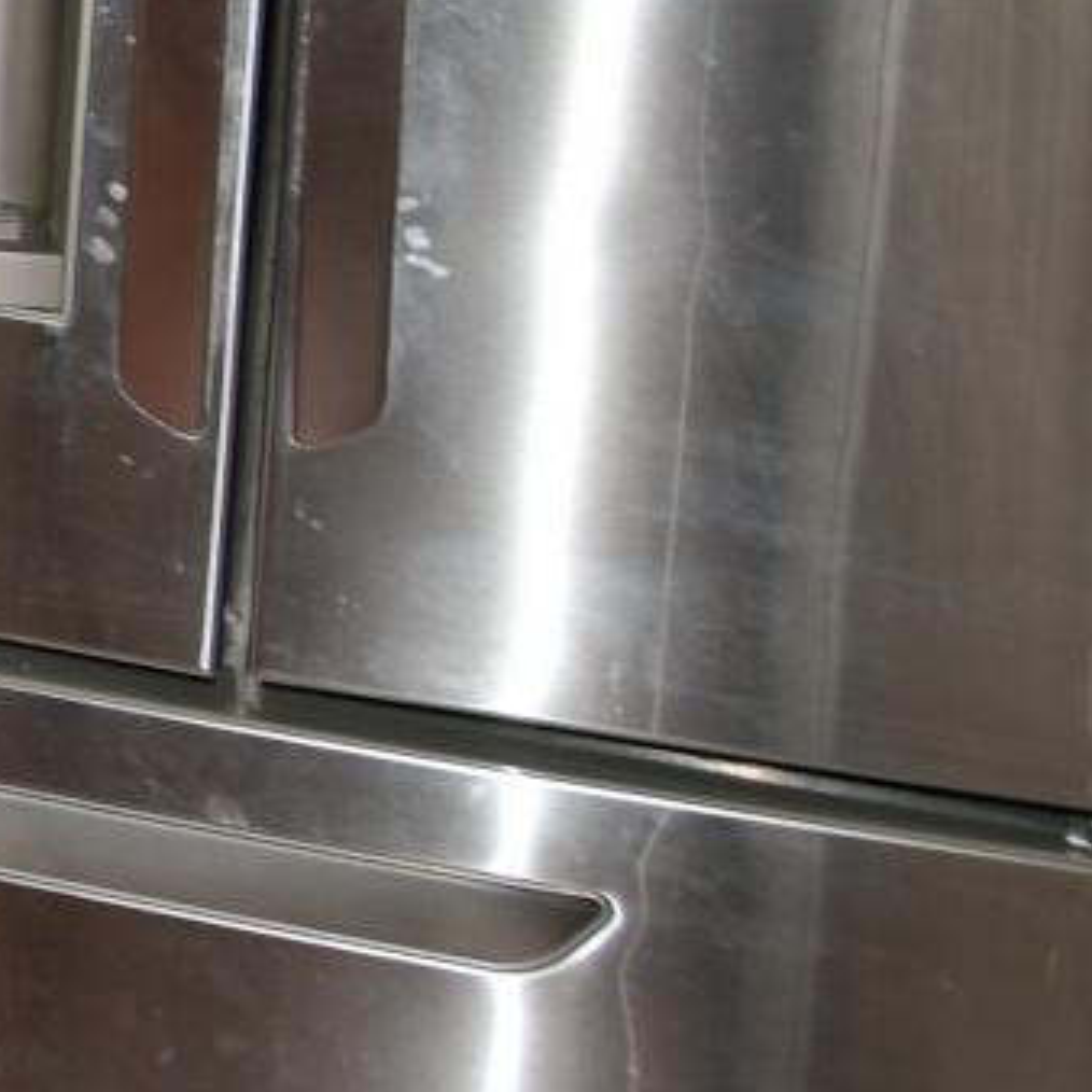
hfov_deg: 8.7
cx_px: -2565
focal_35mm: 151
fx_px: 5389
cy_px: -633
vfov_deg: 11.0
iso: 100
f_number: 5
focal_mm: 20
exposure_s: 1/125
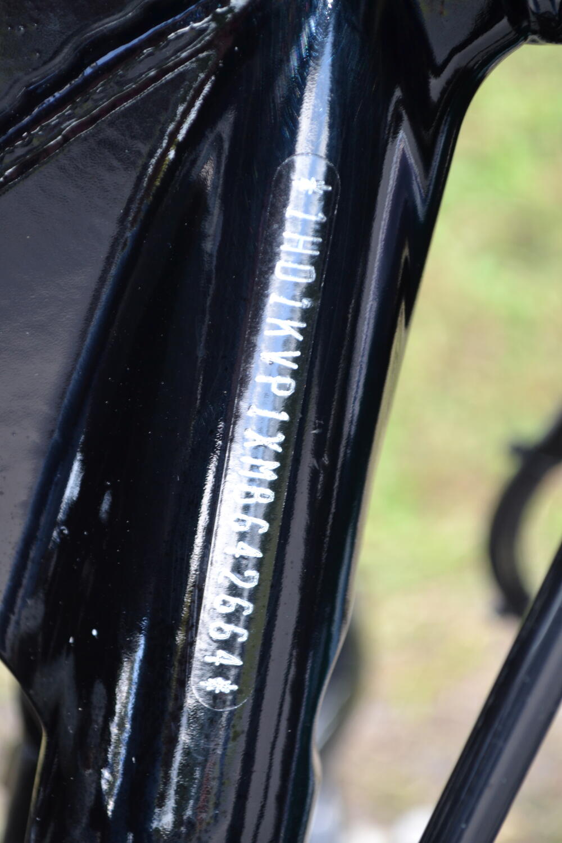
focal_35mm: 82
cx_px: 281
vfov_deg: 24.6
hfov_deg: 16.6
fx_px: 1932
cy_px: 422
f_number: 5.6
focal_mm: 55
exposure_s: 1/80
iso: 400
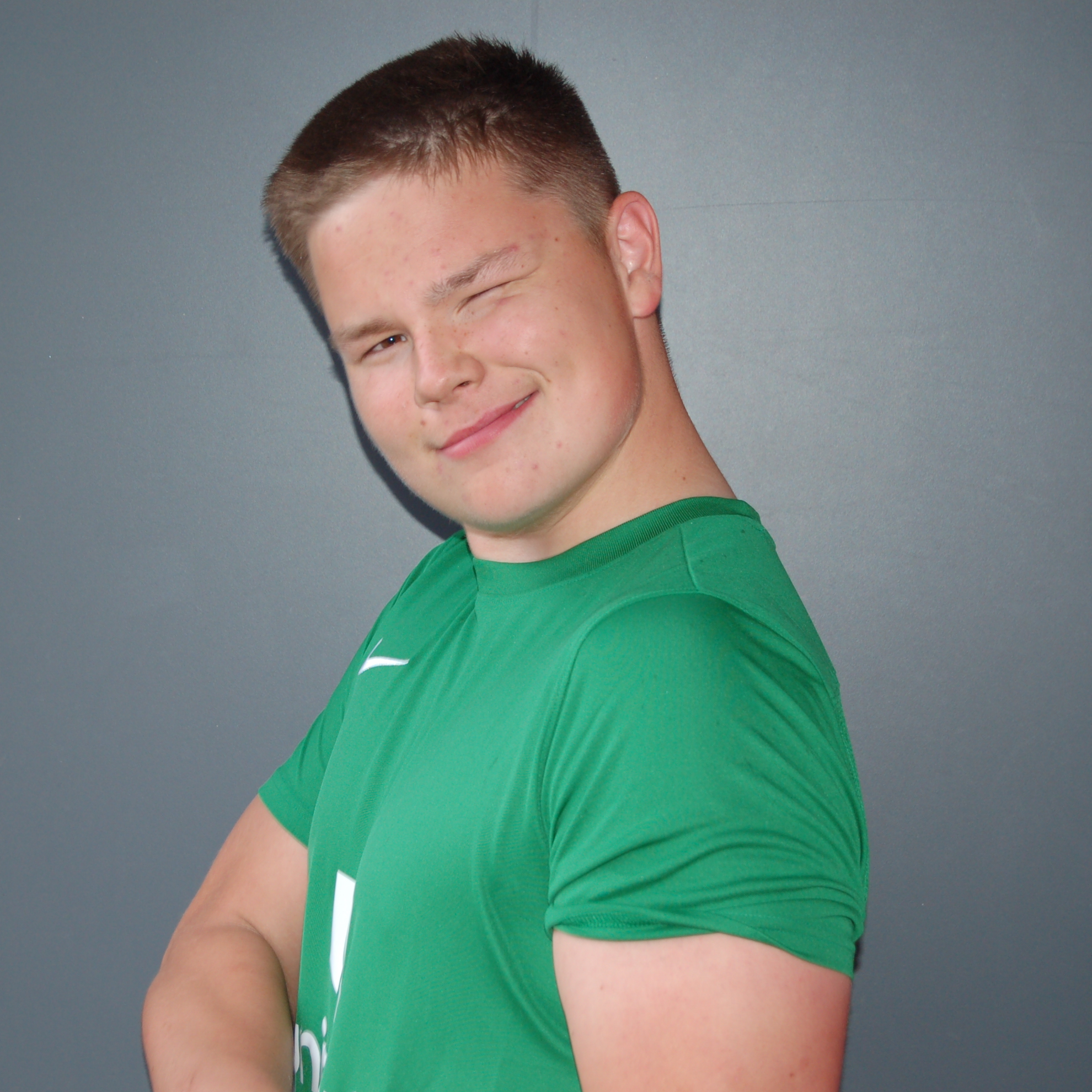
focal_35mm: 89
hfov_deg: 19.5
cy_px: 550
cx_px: 486
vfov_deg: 19.5
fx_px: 3176
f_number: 5.3
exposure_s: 1/60
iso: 400
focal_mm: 46
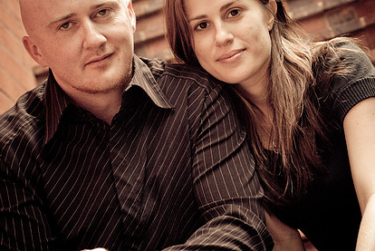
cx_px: 209
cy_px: 99
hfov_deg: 19.4
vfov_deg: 13.1
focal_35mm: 105
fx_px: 1095
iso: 400
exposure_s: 1/90
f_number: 4
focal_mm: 50
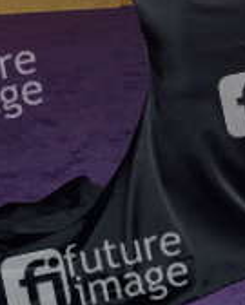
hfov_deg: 14.4
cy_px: 4
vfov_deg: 17.5
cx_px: 148
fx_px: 967
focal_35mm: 107
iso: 320
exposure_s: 1/250
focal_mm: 48
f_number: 6.3
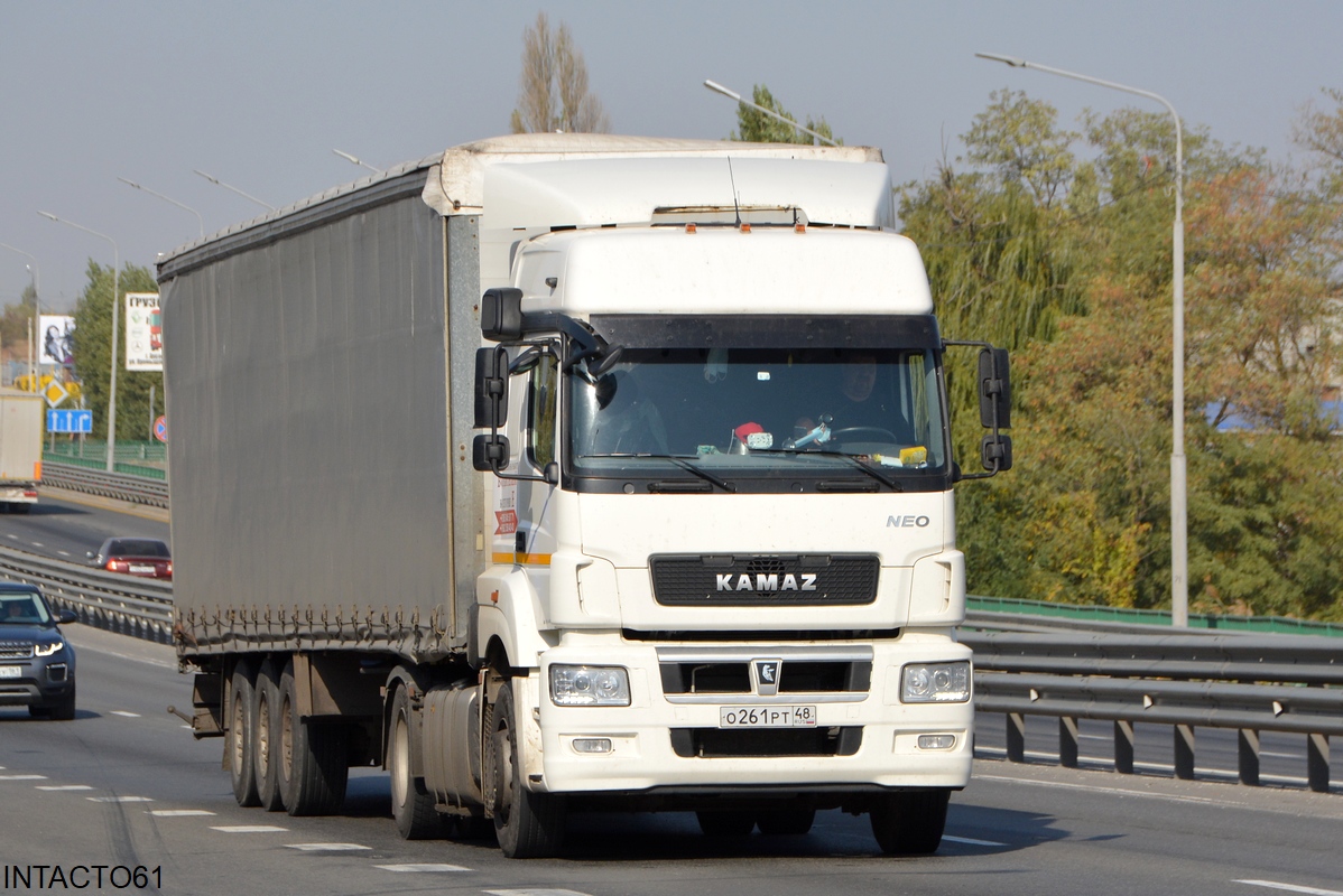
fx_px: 5878
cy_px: 448
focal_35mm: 158
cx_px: 672
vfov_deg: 8.7
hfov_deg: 13.0
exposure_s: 1/1600
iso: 400
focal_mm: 105
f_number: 7.1
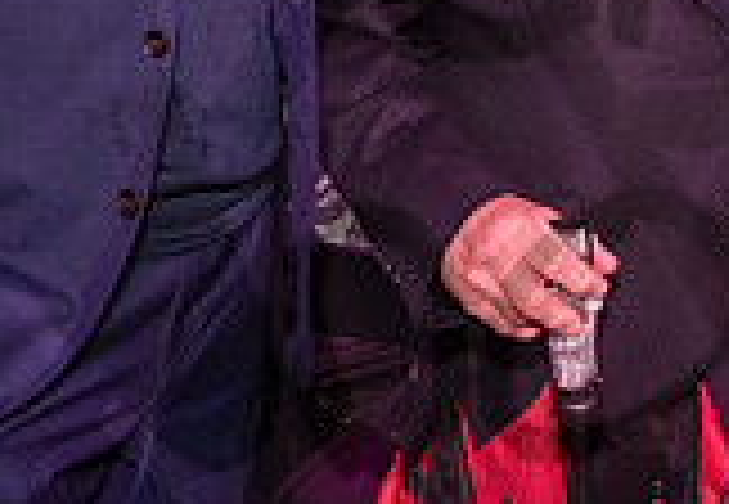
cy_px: -176
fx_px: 2171
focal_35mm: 106
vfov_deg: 12.8
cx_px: 835
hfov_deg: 18.2
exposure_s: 1/125
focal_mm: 29
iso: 5000
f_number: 4.5
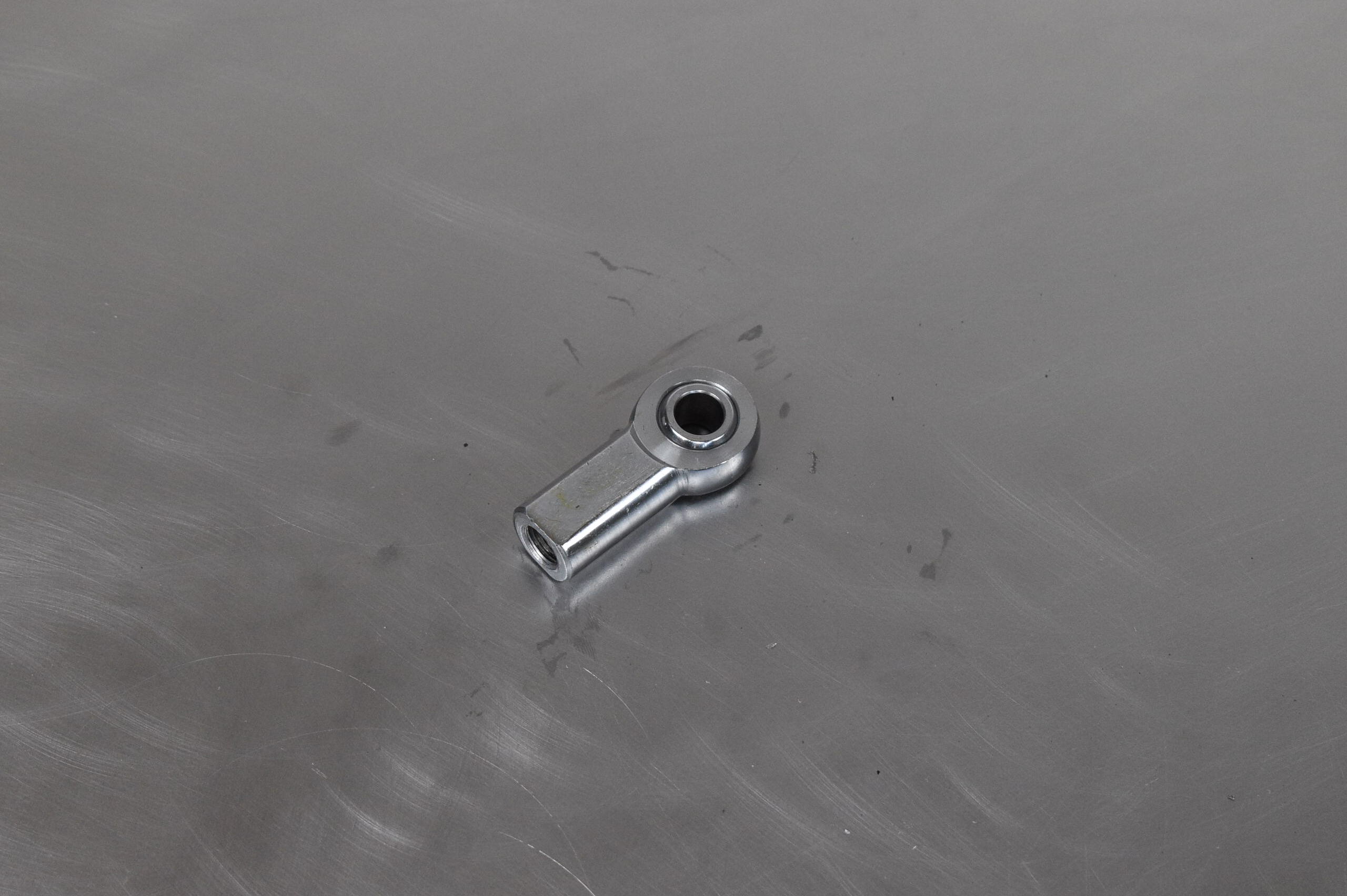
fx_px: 3085
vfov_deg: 16.5
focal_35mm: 82
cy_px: 448
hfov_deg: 24.6
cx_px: 674
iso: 1250
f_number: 6.3
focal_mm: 55
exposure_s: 1/160
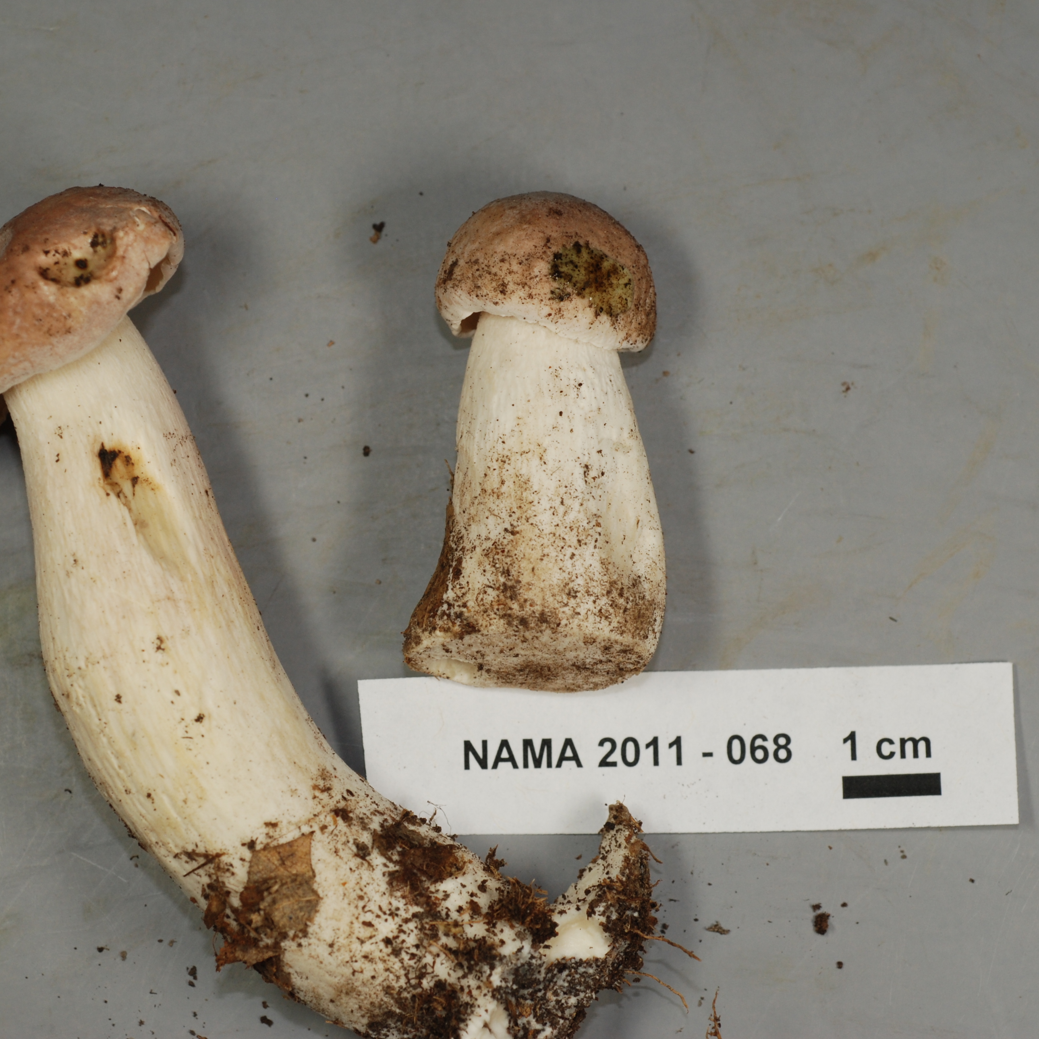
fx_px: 3905
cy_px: 521
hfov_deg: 15.2
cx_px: 495
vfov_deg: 15.2
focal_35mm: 115
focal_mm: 60
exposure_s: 1/40
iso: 200
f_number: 9
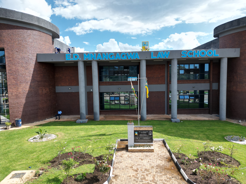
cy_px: 92
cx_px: 123
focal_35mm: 24
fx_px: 171
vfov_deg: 56.8
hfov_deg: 71.6
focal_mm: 6.72
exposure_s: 1/2500
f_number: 1.7
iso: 100
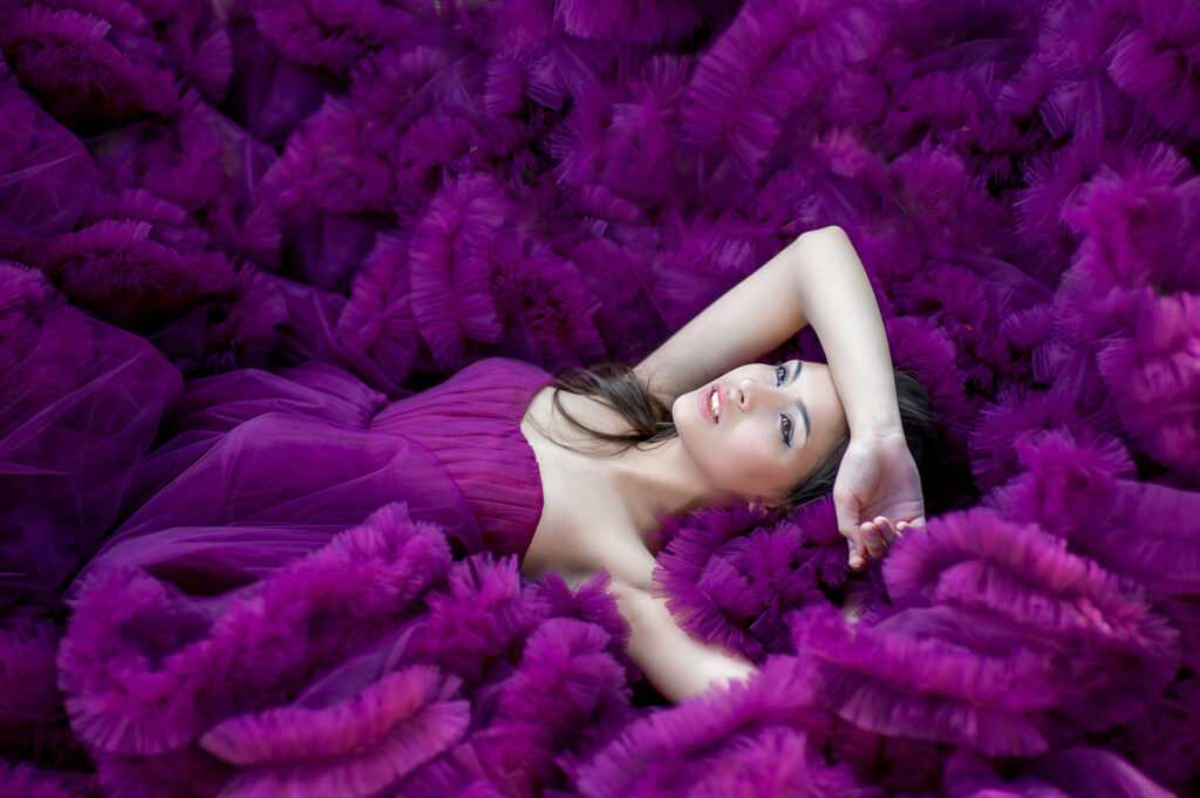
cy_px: 399
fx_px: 2831
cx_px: 600
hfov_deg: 23.9
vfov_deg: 16.0
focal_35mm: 85
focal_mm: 85
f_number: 1.8
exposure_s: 1/2000
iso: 200
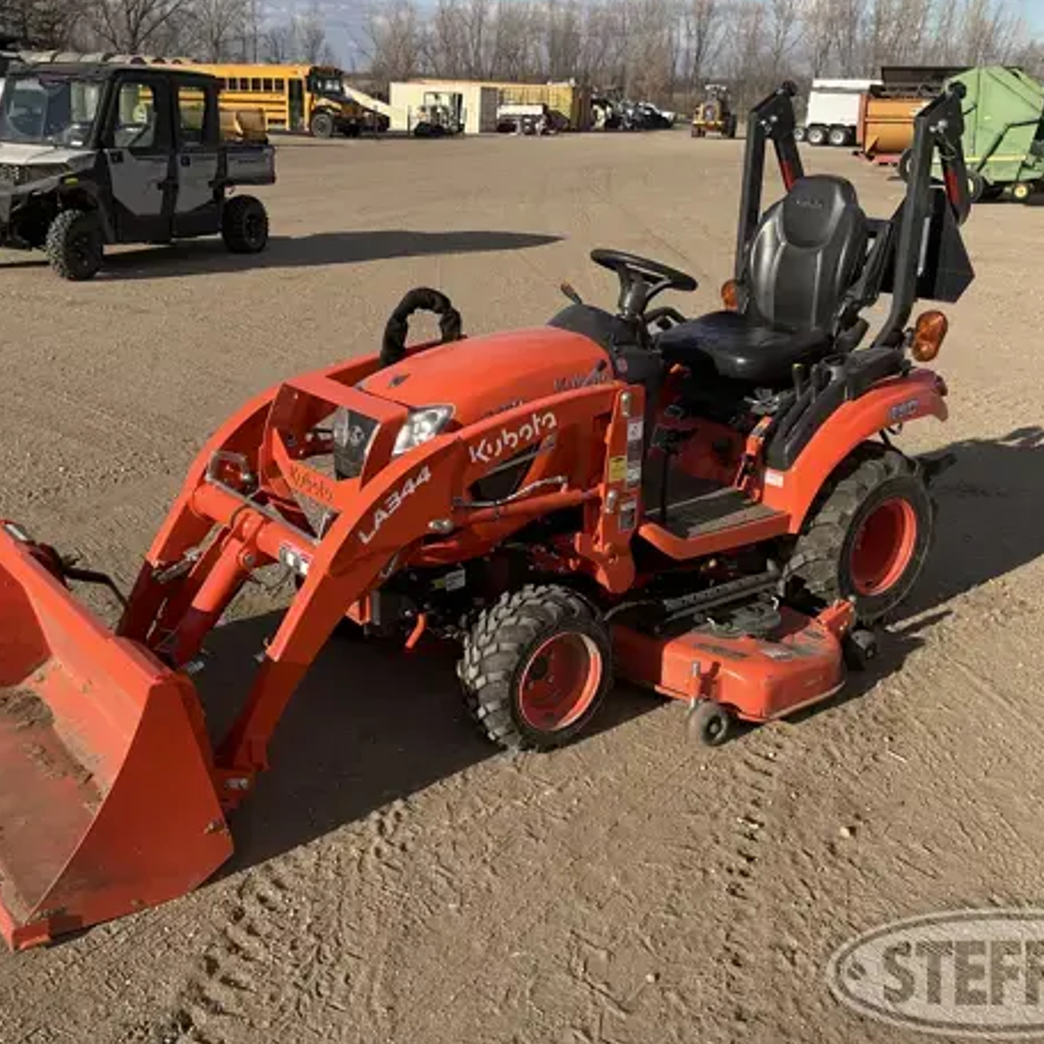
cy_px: 515
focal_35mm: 36
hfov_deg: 46.0
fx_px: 1228
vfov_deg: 46.0
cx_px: 499
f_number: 1.8
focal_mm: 3
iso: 25
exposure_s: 1/1848
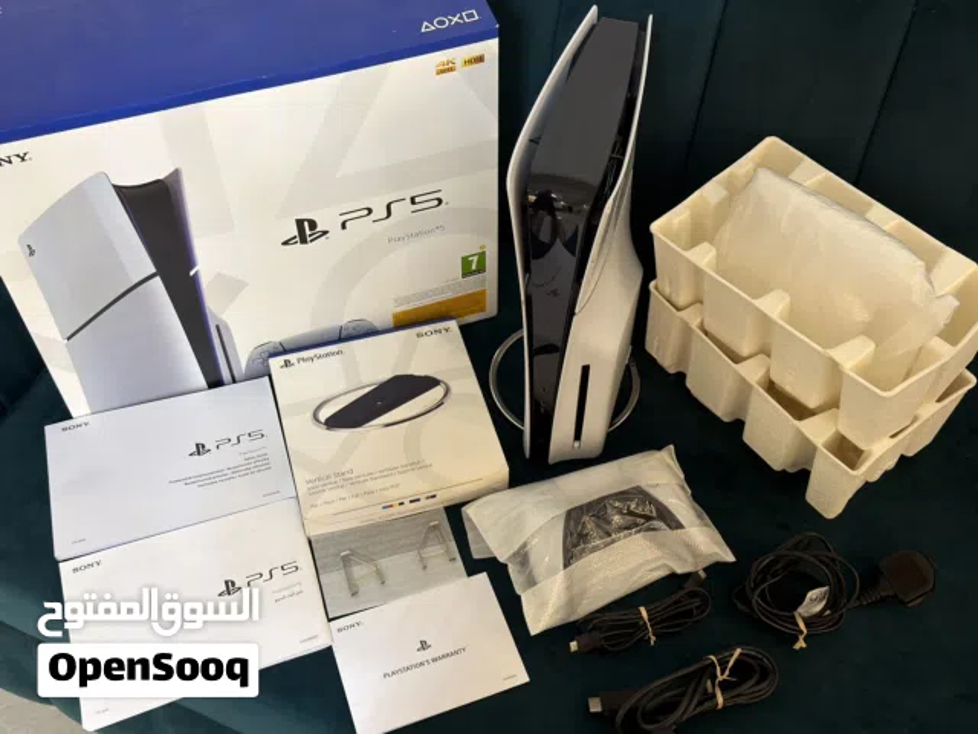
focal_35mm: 40
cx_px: 489
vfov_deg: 36.0
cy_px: 367
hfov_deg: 46.8
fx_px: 1130
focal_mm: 6.76
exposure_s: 1/33
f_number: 1.78
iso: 200
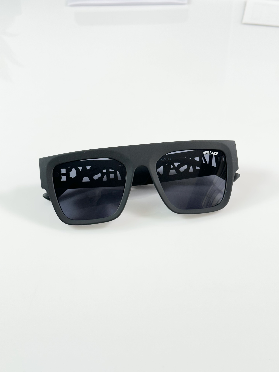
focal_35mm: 48
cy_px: 186
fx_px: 516
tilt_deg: -45.1
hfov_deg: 30.3
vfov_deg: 39.7
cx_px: 140
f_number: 1.78
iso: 50
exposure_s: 1/100
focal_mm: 6.86
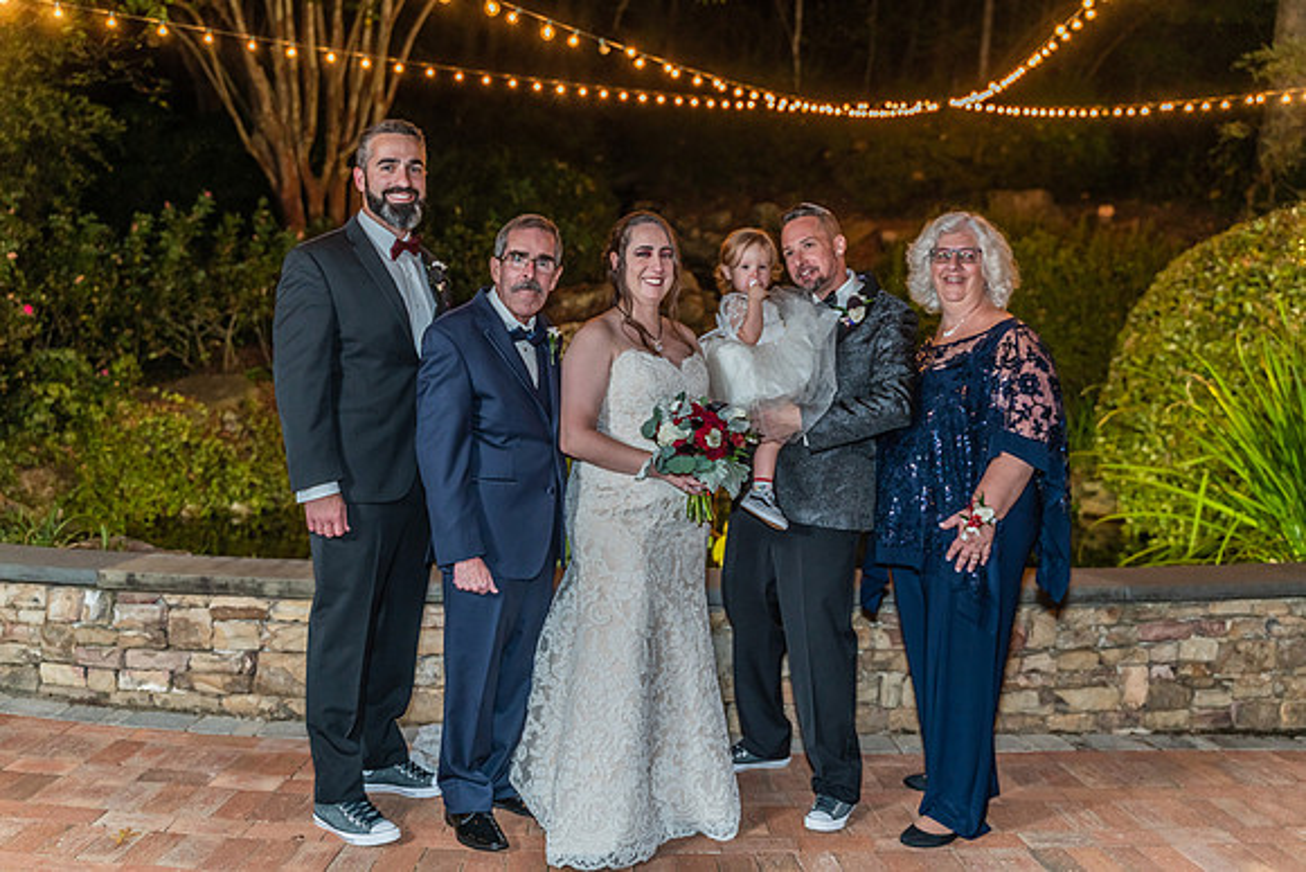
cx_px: 653
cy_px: 436
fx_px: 1379
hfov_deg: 50.7
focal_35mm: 38
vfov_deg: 35.1
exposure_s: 1/60
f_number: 2.8
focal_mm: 38
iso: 1000
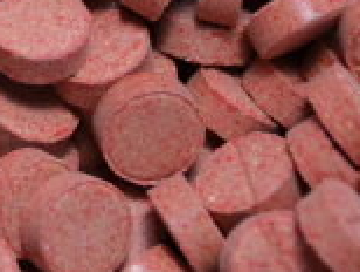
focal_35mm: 393
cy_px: -110
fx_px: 4094
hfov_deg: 5.0
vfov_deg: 3.8
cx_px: -222
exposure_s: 1/500
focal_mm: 70
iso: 1250
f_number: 4
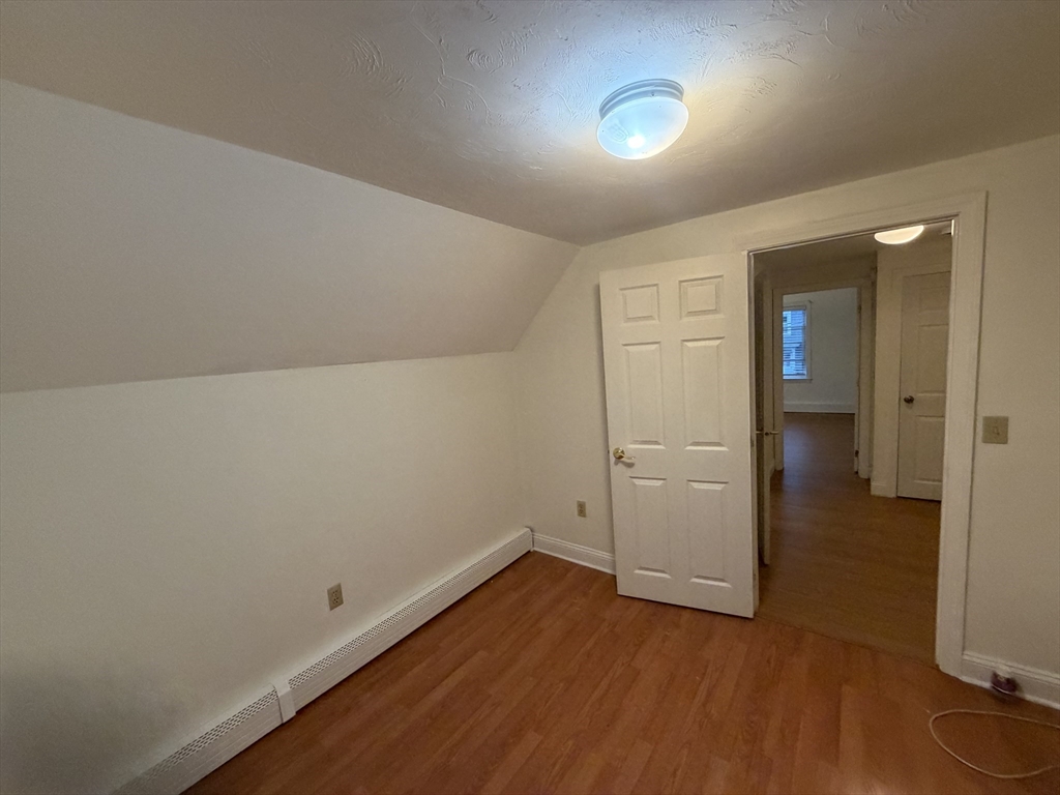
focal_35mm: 14
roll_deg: +4.2
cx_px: 530
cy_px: 398
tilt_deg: -6.0
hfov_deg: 102.1
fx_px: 429
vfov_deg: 85.7
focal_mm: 2.22
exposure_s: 1/60
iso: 400
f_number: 2.2
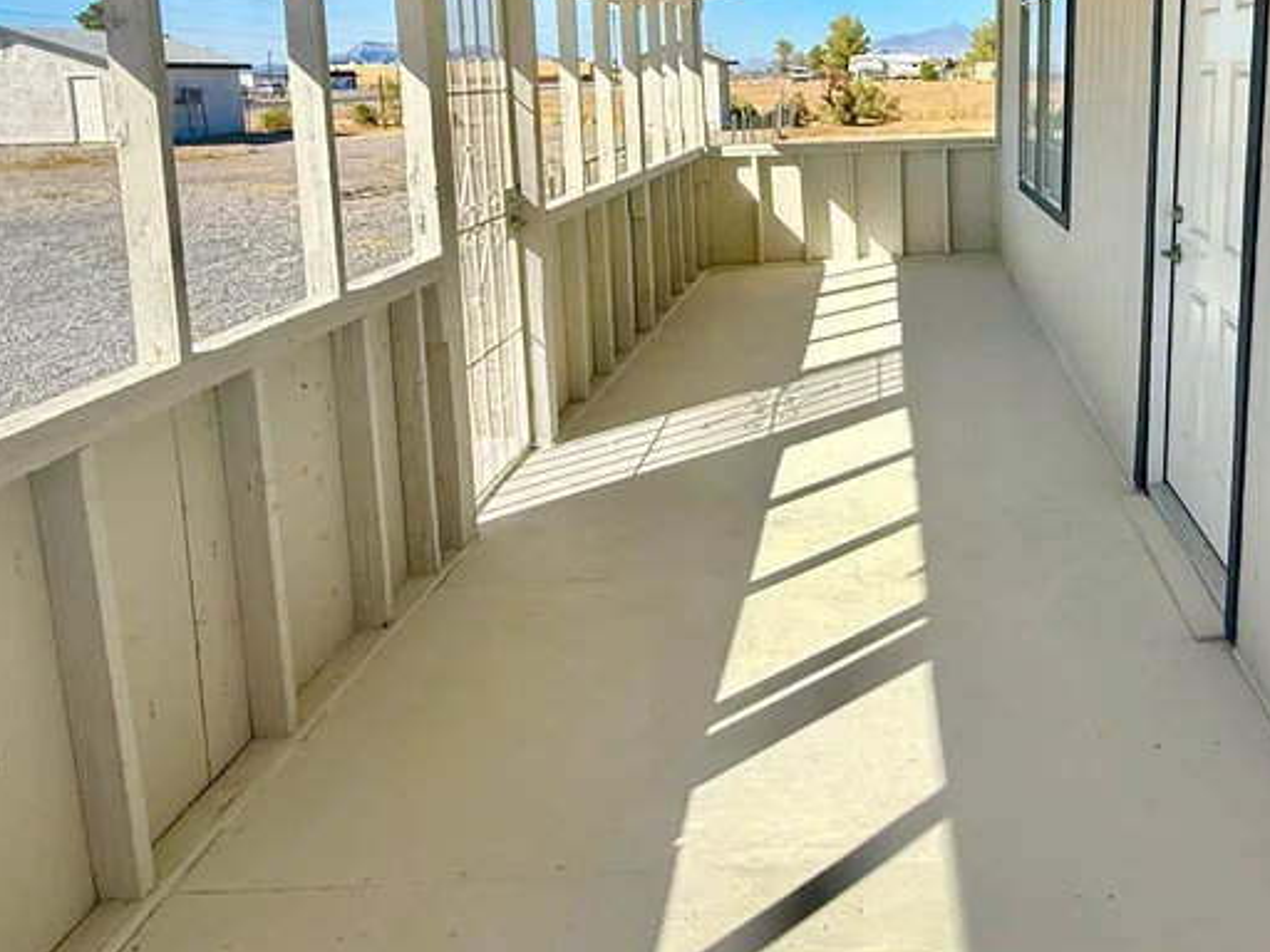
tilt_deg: -6.4
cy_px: 203
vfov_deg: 47.3
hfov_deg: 60.2
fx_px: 1027
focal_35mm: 28
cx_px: 943
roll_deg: +0.7
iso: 50
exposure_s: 1/1901
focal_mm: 2.22
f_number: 2.2
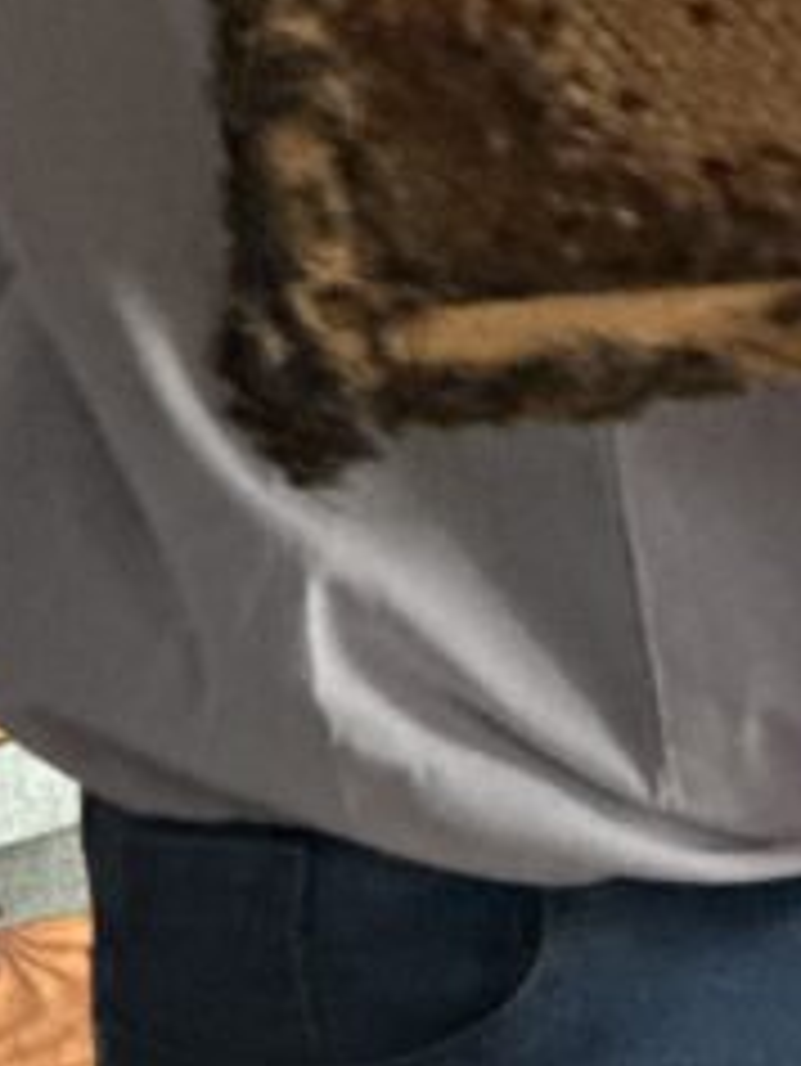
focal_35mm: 333
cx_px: 1094
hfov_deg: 4.4
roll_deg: +1.5
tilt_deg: -7.7
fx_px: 10265
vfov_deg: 5.9
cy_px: 1075
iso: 500
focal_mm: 9
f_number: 2.8
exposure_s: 1/23
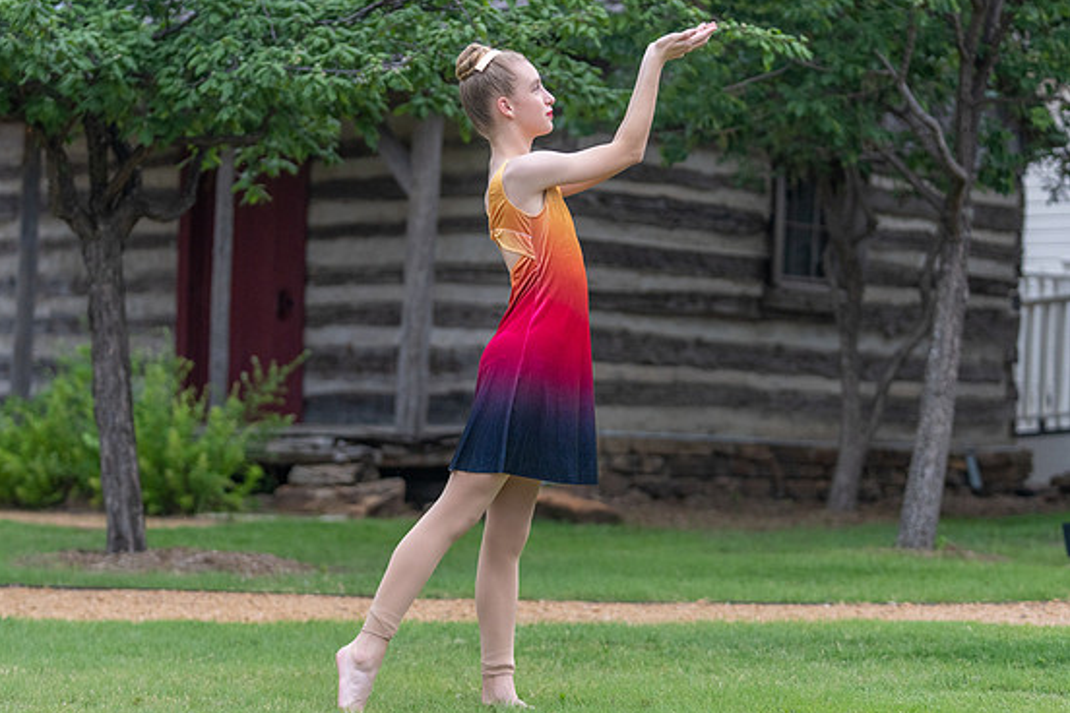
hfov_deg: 19.8
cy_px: 282
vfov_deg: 13.3
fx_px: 3061
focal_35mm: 103
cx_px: 514
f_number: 2.8
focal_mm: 80
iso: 1250
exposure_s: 1/320
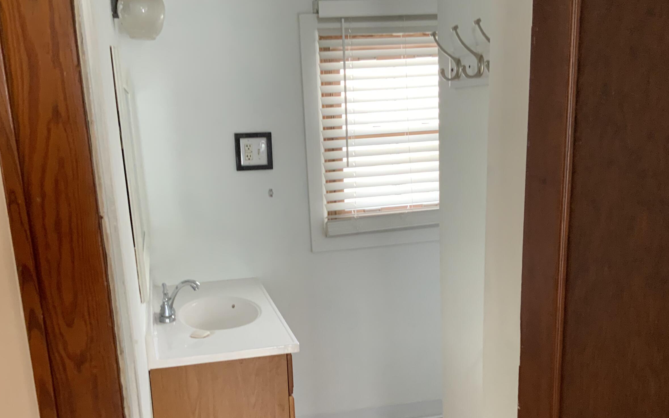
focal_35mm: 39
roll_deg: +2.3
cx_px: 330
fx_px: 711
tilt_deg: -11.8
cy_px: 286
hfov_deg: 50.4
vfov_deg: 32.4
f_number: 1.8
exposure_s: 1/60
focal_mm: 3
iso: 125
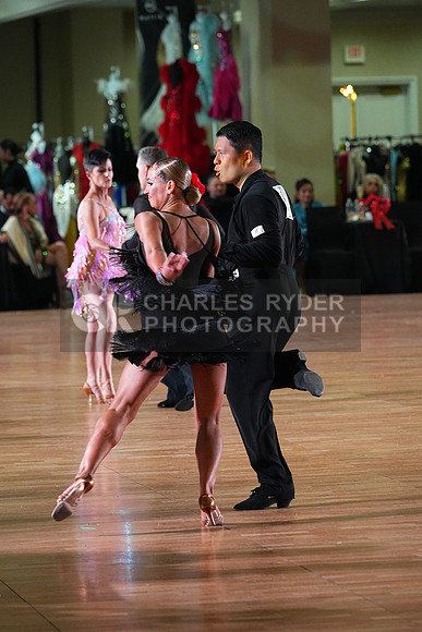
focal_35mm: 184
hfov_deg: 7.5
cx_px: 211
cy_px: 316
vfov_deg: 11.2
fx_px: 3233
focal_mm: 184
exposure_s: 1/400
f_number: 5
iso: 8000
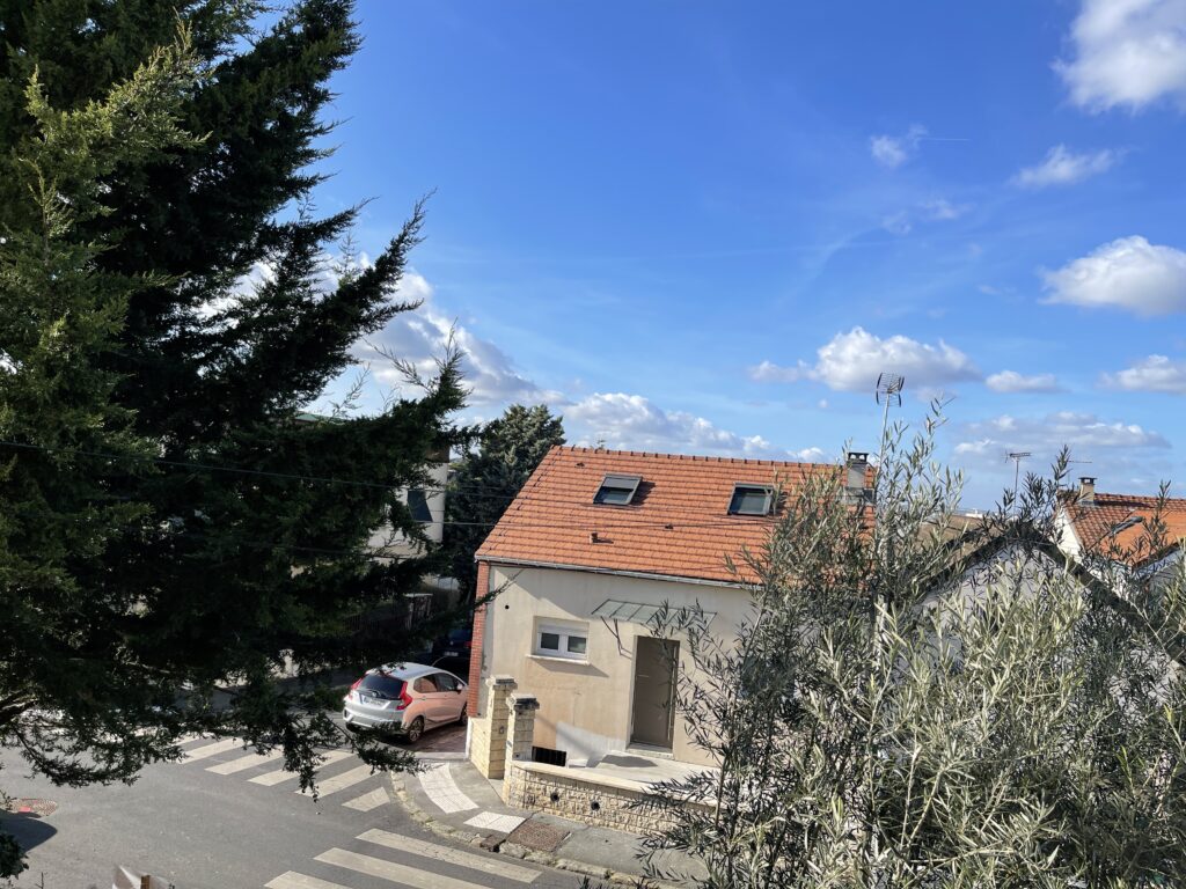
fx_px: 891
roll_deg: -4.1
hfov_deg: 67.3
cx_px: 593
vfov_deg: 53.1
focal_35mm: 26
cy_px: 444
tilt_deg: +1.9
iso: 32
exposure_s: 1/2857
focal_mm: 5.1
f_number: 1.6
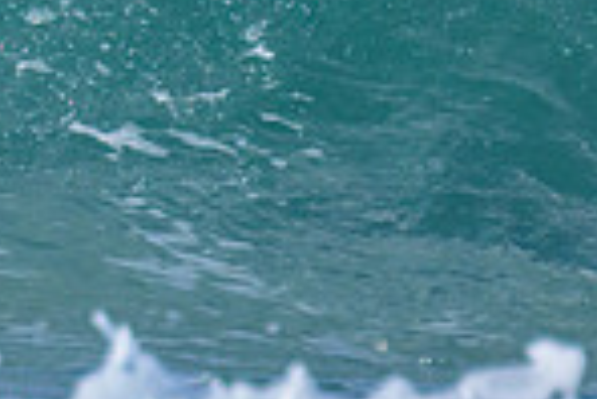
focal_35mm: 4300
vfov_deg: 0.3
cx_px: -614
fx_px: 71377
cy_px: -265
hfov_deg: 0.5
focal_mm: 800
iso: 1400
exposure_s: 1/2000
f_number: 11
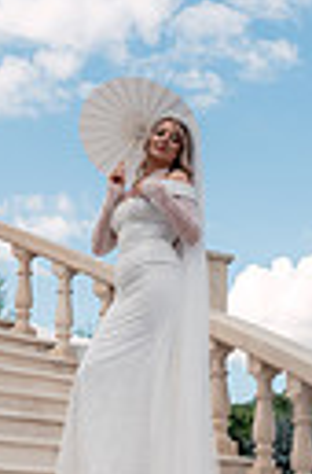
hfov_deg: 13.8
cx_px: 83
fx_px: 1284
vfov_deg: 20.3
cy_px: 459
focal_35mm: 98
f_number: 4.5
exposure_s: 1/500
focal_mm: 28
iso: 160
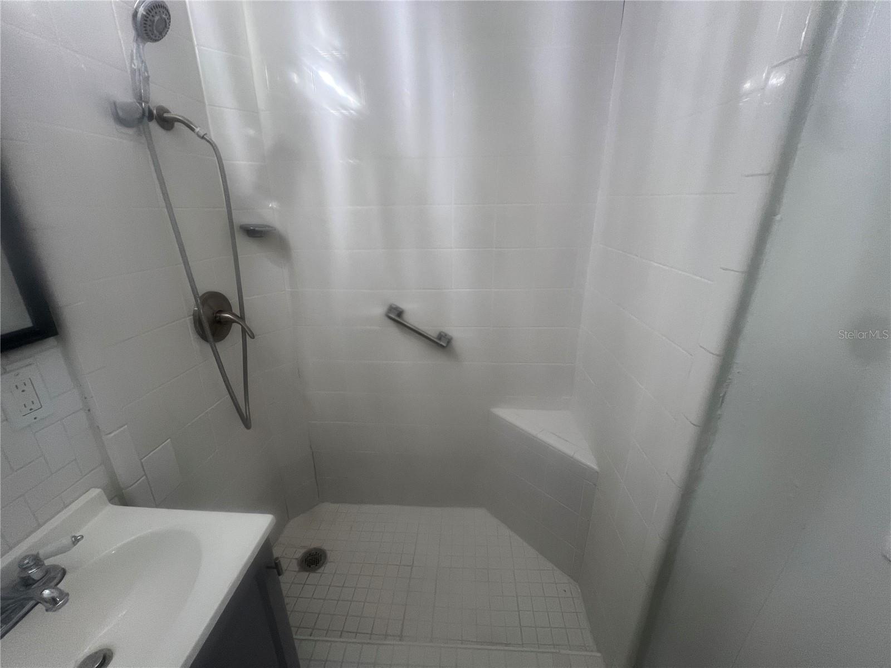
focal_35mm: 13
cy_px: 334
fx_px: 335
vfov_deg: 89.9
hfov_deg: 106.2
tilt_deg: -20.3
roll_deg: +0.5
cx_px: 446
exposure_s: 1/120
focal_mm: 1.57
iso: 125
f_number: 1.8
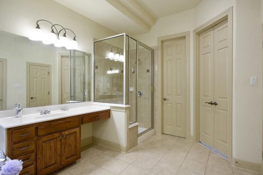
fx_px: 131
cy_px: 88
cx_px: 132
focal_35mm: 18
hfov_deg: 90.0
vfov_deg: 67.3
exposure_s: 1/1.67
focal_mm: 12
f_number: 8
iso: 200
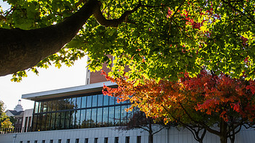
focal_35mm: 34
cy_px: 79
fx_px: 230
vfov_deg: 34.6
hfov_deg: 56.2
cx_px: 179
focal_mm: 19
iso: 800
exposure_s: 1/125
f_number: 18
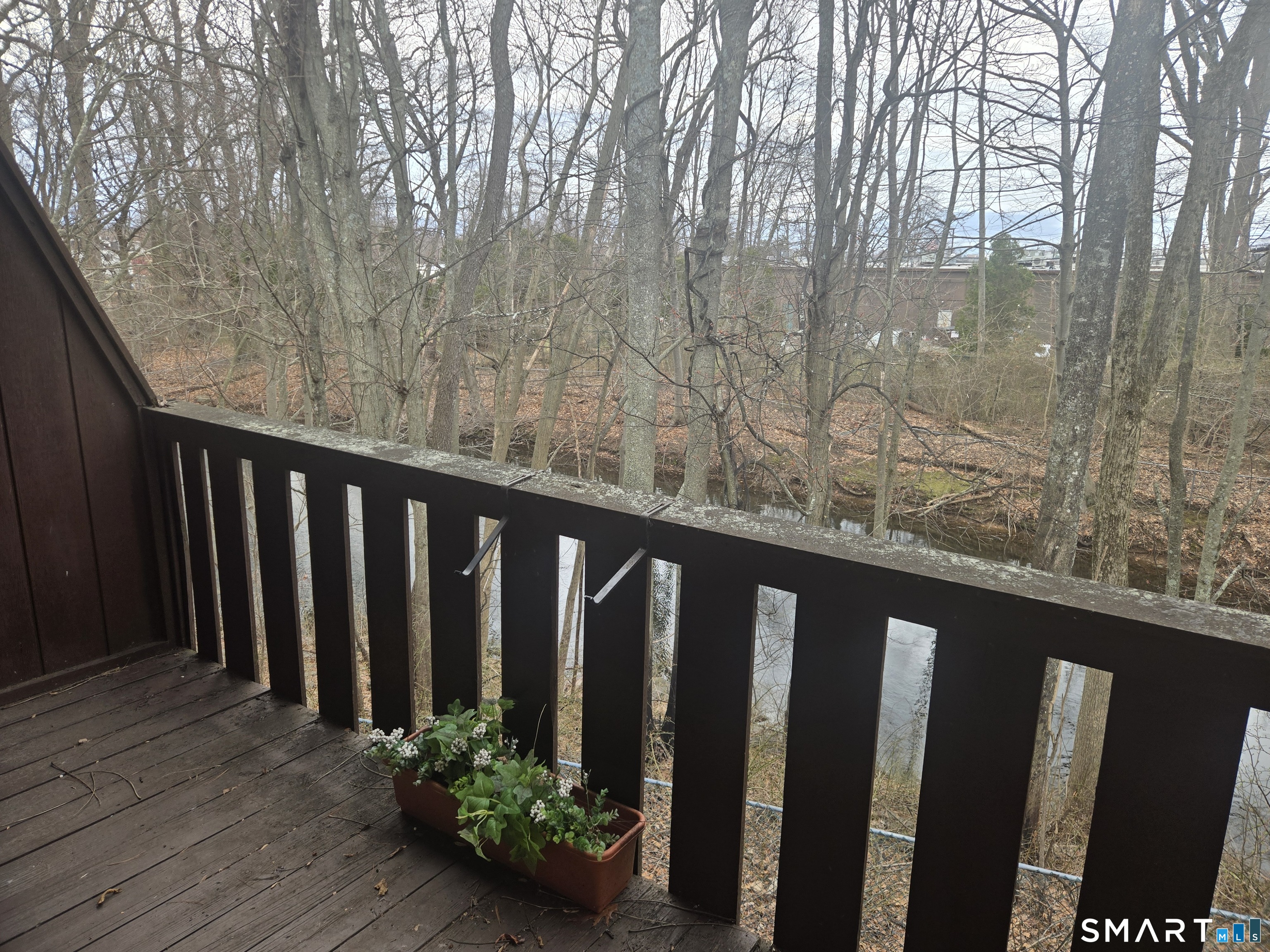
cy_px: 476
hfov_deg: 73.9
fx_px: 844
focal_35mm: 23
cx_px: 635
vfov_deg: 58.9
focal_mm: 5.4
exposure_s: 1/389
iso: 25
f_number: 1.8
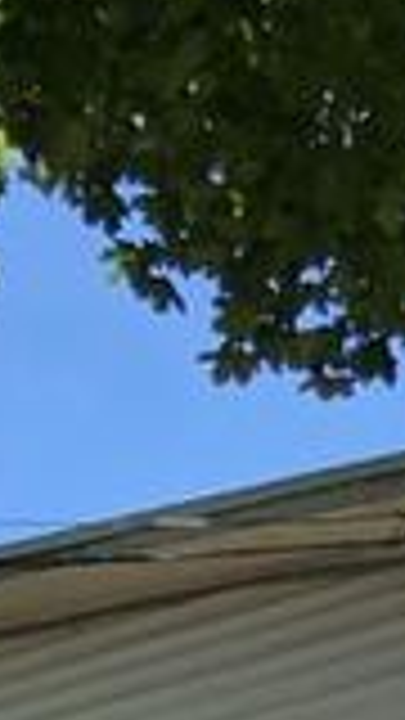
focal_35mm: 127
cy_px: 1289
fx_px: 2425
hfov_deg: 9.1
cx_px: 734
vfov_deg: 14.8
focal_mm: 4
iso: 20
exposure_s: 1/883
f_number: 1.8
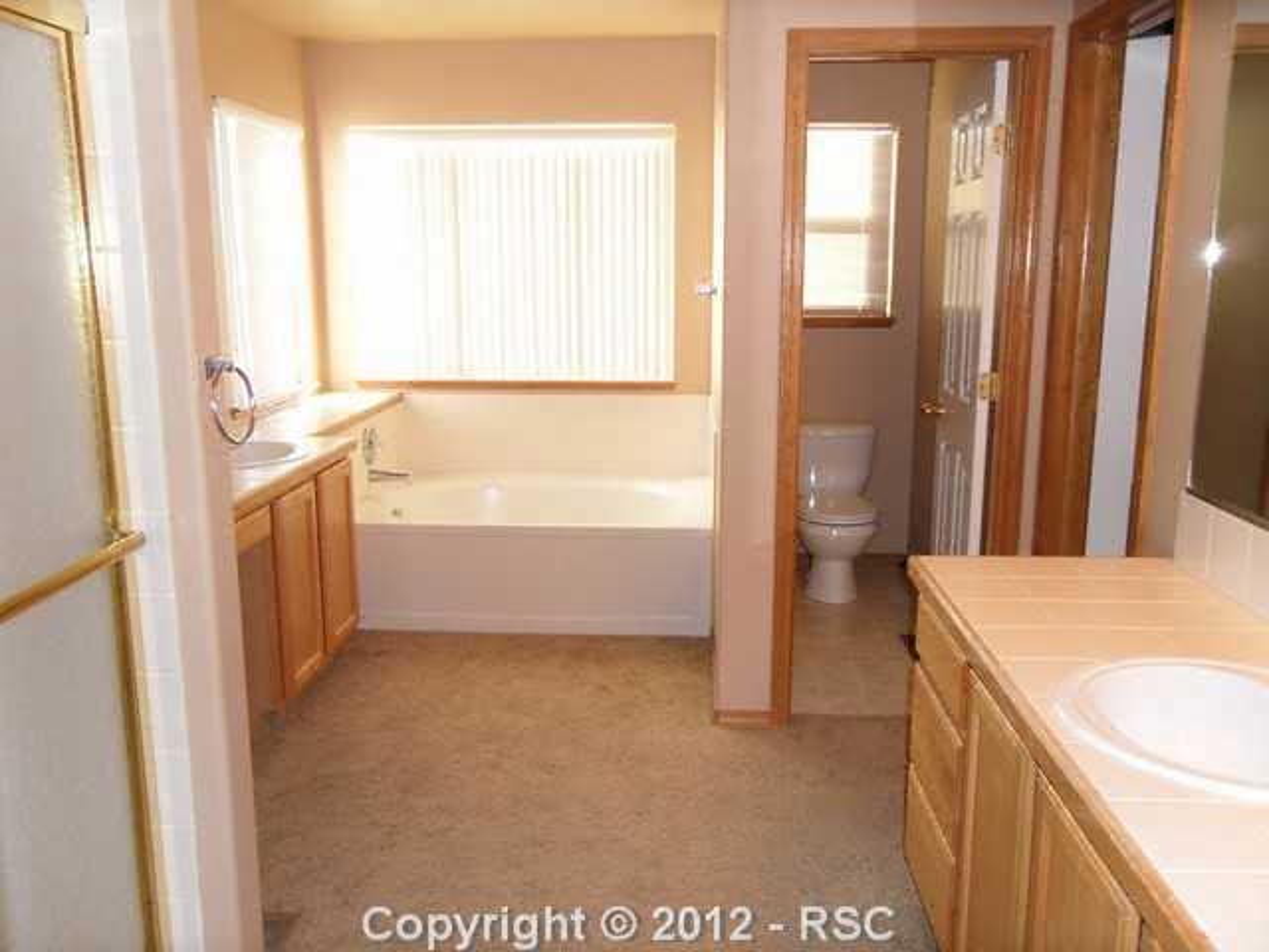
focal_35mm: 28
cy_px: 476
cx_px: 634
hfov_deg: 63.4
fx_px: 1026
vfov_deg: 49.7
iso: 200
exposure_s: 1/45
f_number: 3.4
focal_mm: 5
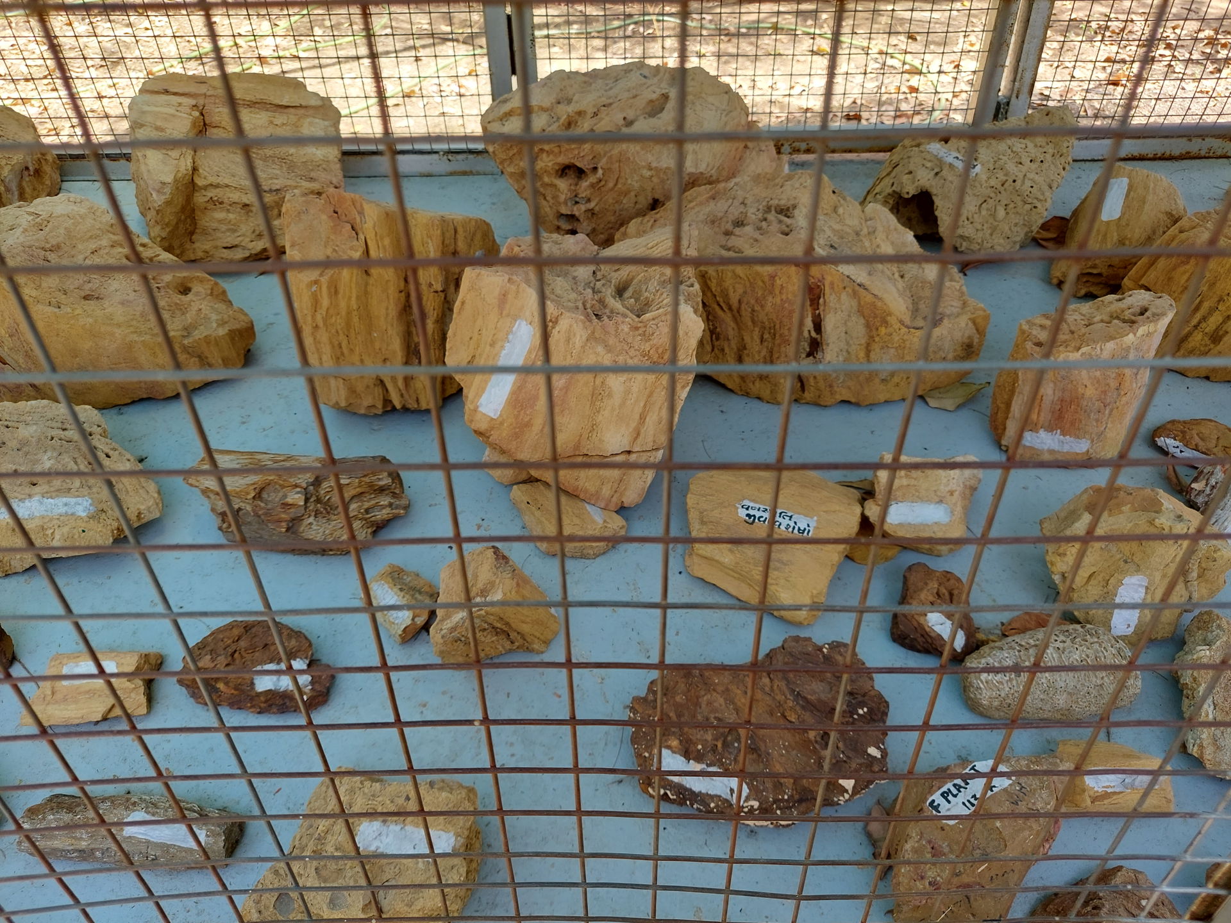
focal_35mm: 24
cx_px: 616
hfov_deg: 71.6
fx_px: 853
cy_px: 462
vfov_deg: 56.8
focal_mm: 5.23
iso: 40
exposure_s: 1/104
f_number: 1.8
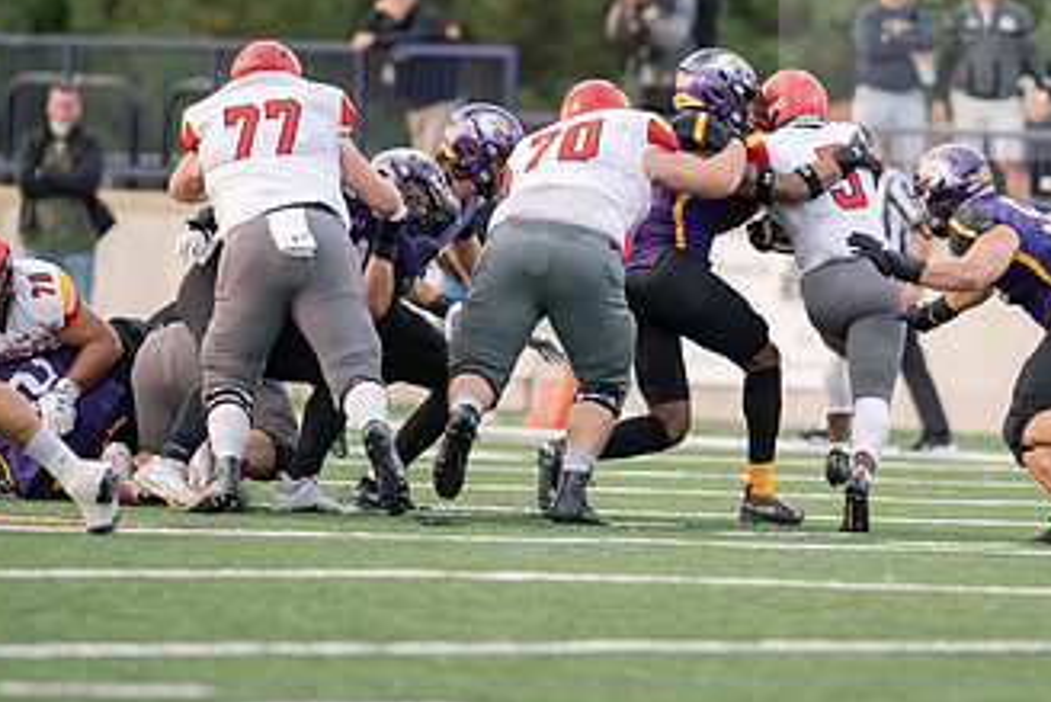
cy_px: 280
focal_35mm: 531
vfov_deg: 2.6
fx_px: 15508
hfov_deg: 3.9
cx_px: 683
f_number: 3.2
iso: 1250
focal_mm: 300
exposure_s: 1/1000
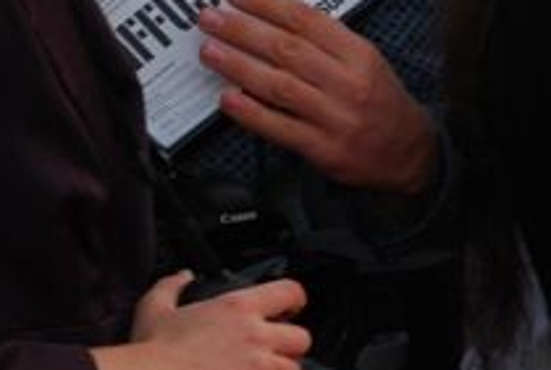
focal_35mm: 642
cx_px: 247
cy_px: -18
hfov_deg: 3.2
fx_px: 9847
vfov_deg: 2.2
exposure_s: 1/100
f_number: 5.6
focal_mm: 100
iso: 400
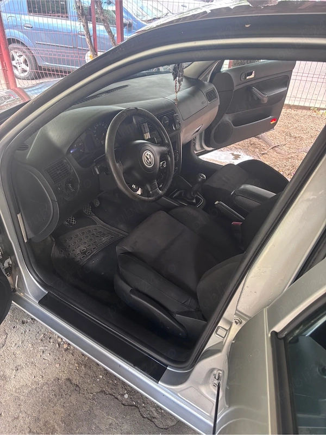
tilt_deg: -36.8
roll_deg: -2.6
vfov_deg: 67.3
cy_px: 218
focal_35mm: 26
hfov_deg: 53.1
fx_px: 326
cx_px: 163
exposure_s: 1/60
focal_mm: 5.96
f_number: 1.6
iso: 320
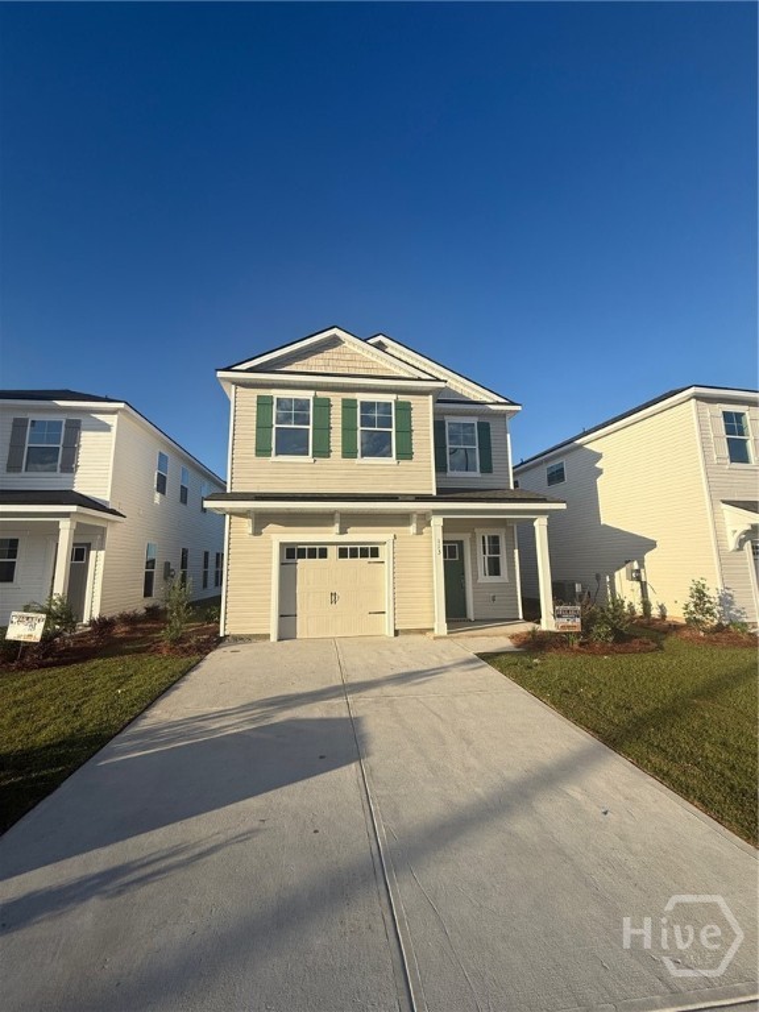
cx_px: 380
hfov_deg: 85.7
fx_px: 409
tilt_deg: +10.3
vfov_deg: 102.1
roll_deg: +1.9
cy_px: 506
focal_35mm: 14
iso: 50
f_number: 2.2
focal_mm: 2.22
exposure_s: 1/2237
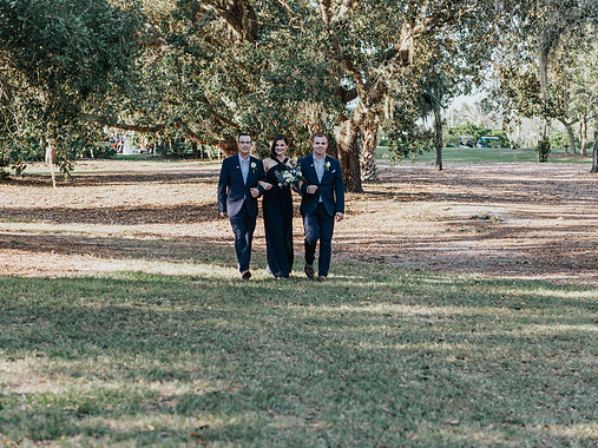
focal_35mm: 77
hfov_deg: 25.3
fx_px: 1330
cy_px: 221
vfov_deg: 19.1
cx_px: 268
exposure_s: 1/125
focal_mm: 70
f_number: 4
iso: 100
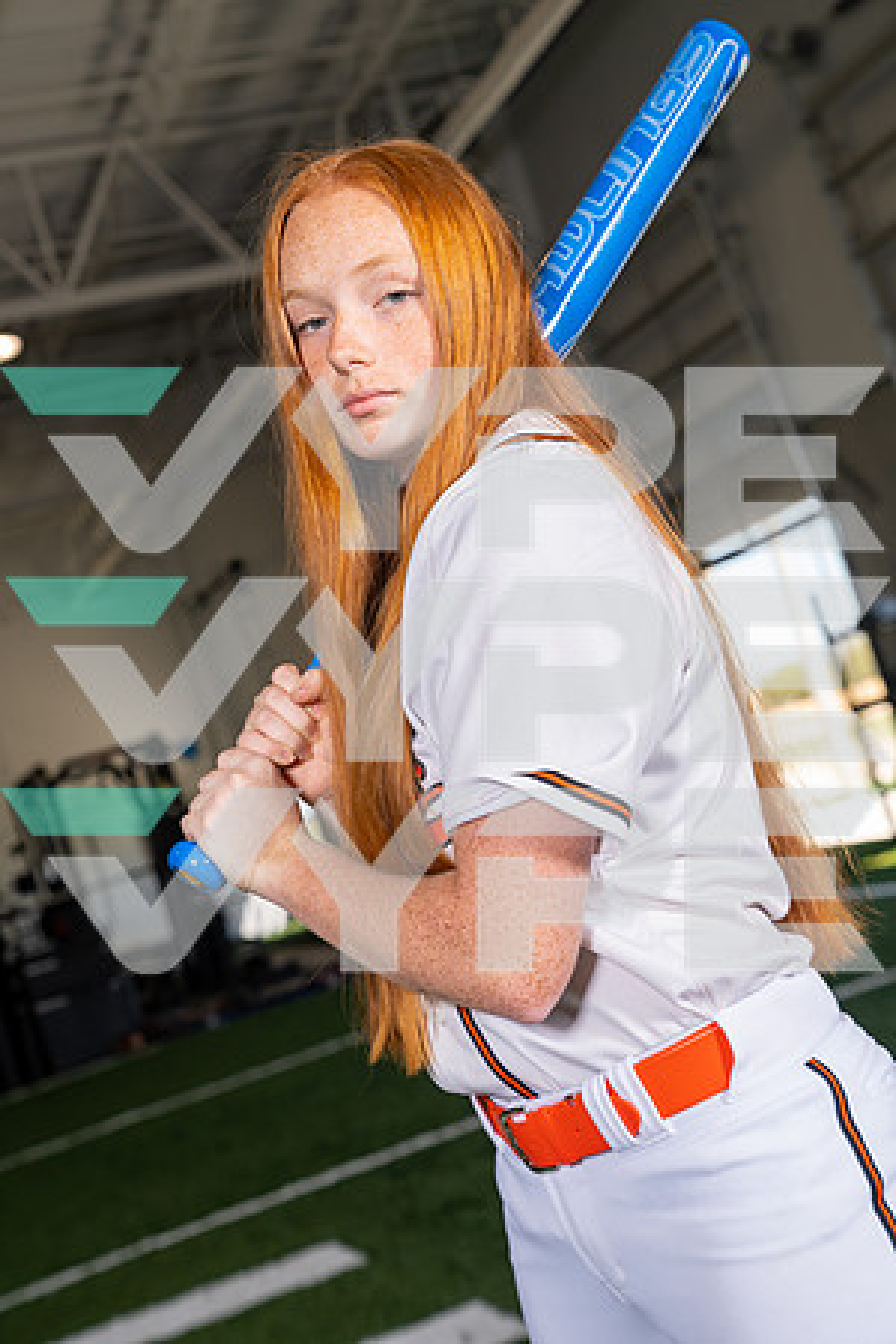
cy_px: 672
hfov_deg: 22.6
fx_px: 2240
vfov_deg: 33.4
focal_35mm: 60
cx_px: 448
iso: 200
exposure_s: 1/200
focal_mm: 60
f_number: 5.6
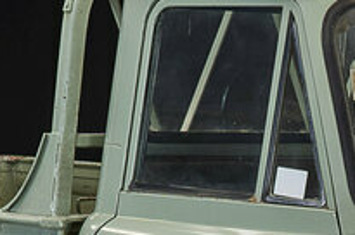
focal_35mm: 211
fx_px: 2077
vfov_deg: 6.3
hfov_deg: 9.6
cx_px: 426
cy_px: 470
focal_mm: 36
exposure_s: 1/1.67
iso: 250
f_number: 10
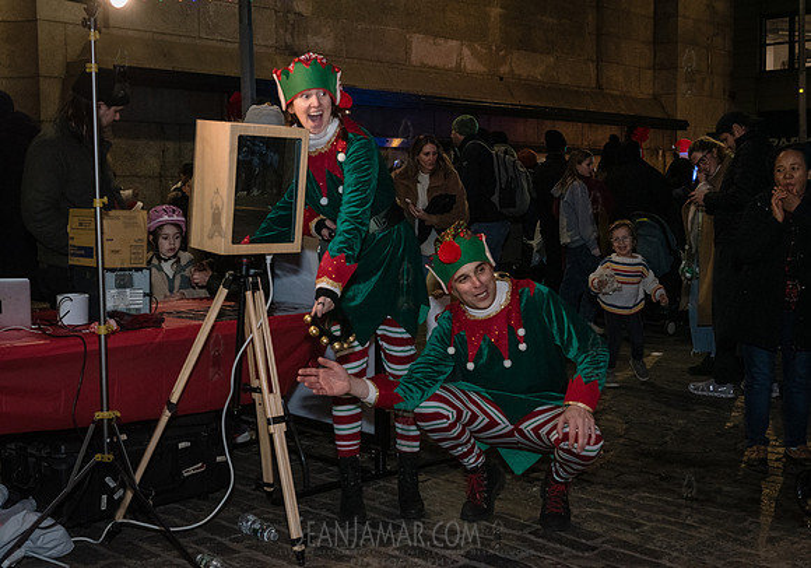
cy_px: 284
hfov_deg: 41.9
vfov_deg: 30.0
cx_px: 385
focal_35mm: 46
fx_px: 1059
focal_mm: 44
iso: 4000
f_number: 4.5
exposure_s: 1/160
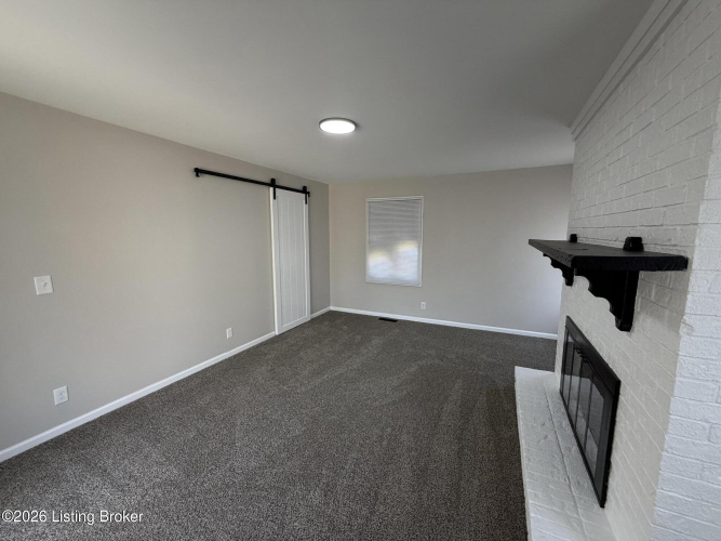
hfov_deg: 102.1
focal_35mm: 14
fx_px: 292
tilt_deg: -6.7
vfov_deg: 85.7
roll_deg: -1.0
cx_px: 360
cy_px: 270
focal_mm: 2.22
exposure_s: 1/121
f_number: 2.2
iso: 200
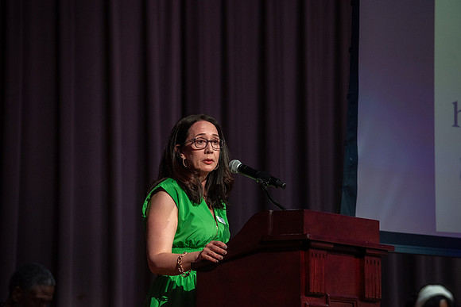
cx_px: 230
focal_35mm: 200
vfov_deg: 6.9
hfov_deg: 10.3
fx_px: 2562
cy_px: 154
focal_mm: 200
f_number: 3.5
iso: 2000
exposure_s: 1/250
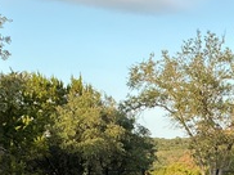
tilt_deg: -11.8
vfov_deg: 13.5
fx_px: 689
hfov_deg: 19.2
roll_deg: -1.8
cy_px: 279
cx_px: 157
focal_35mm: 102
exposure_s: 1/203
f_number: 1.8
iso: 20
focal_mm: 3
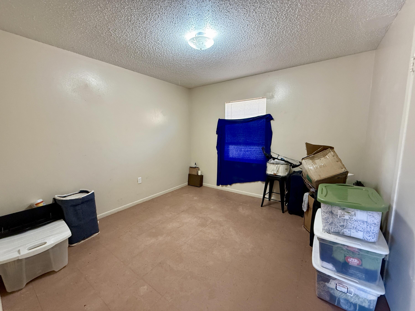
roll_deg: +0.6
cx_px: 208
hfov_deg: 102.1
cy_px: 156
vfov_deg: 85.7
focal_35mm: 14
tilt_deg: -7.7
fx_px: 168
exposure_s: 1/60
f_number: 2.2
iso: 500
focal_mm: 2.22
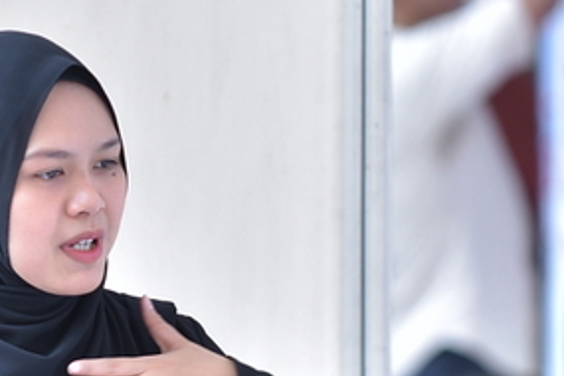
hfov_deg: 2.5
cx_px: 10
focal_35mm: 837
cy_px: 288
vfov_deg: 1.6
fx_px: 13109
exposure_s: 1/160
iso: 160
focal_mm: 155
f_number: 2.8
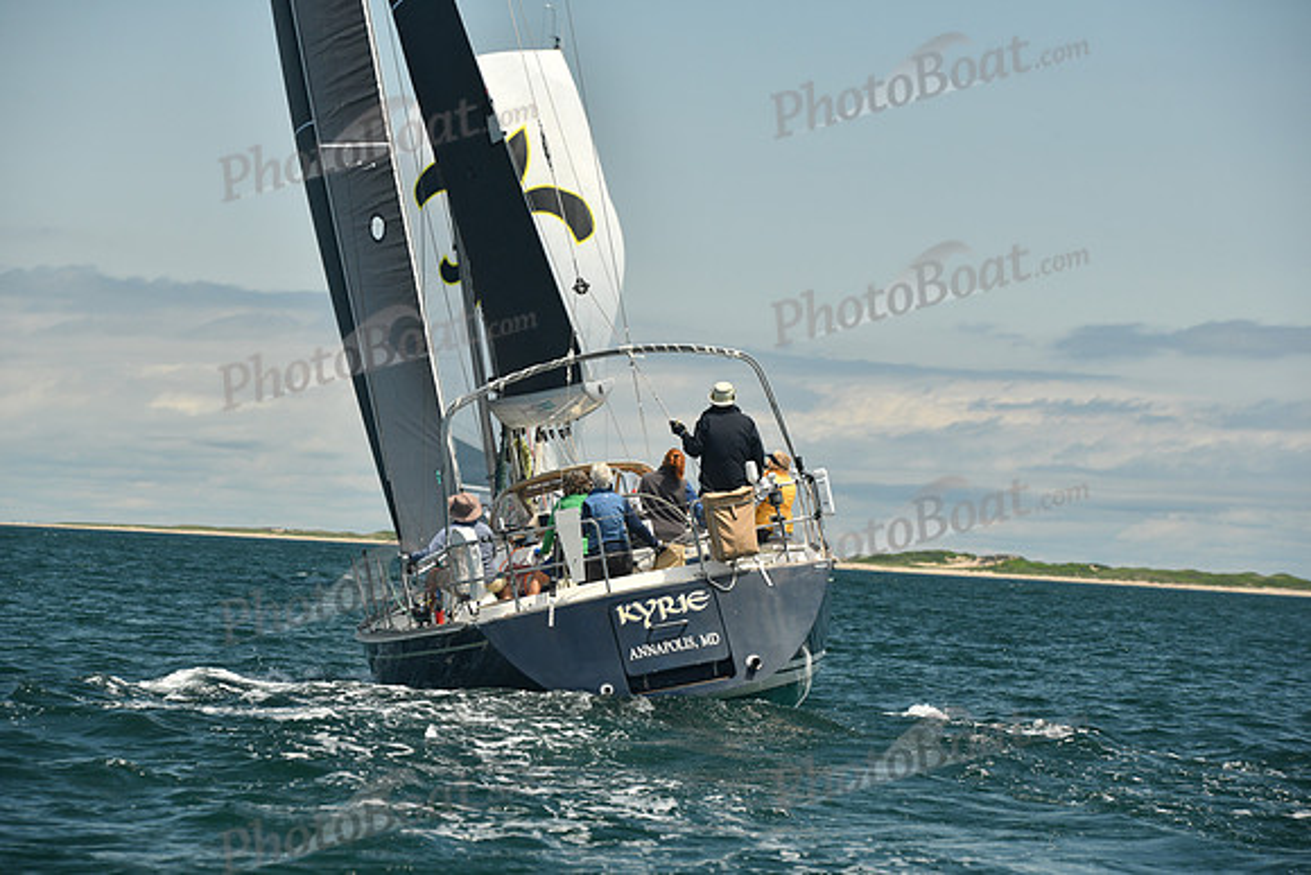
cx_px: 656
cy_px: 438
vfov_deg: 8.6
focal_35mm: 160
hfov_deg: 12.8
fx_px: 5828
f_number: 7.1
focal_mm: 160
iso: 320
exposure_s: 1/640
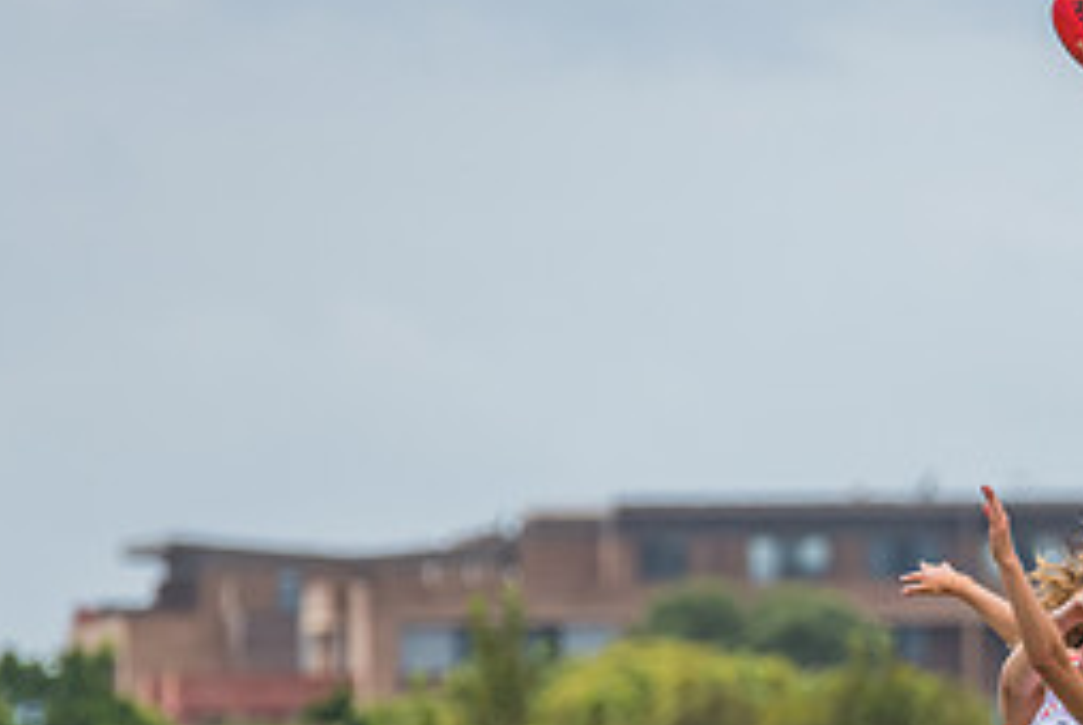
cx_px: 1218
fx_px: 33099
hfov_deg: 1.9
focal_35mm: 1099
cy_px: 767
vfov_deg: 1.3
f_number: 10
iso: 800
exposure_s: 1/1600
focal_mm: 460
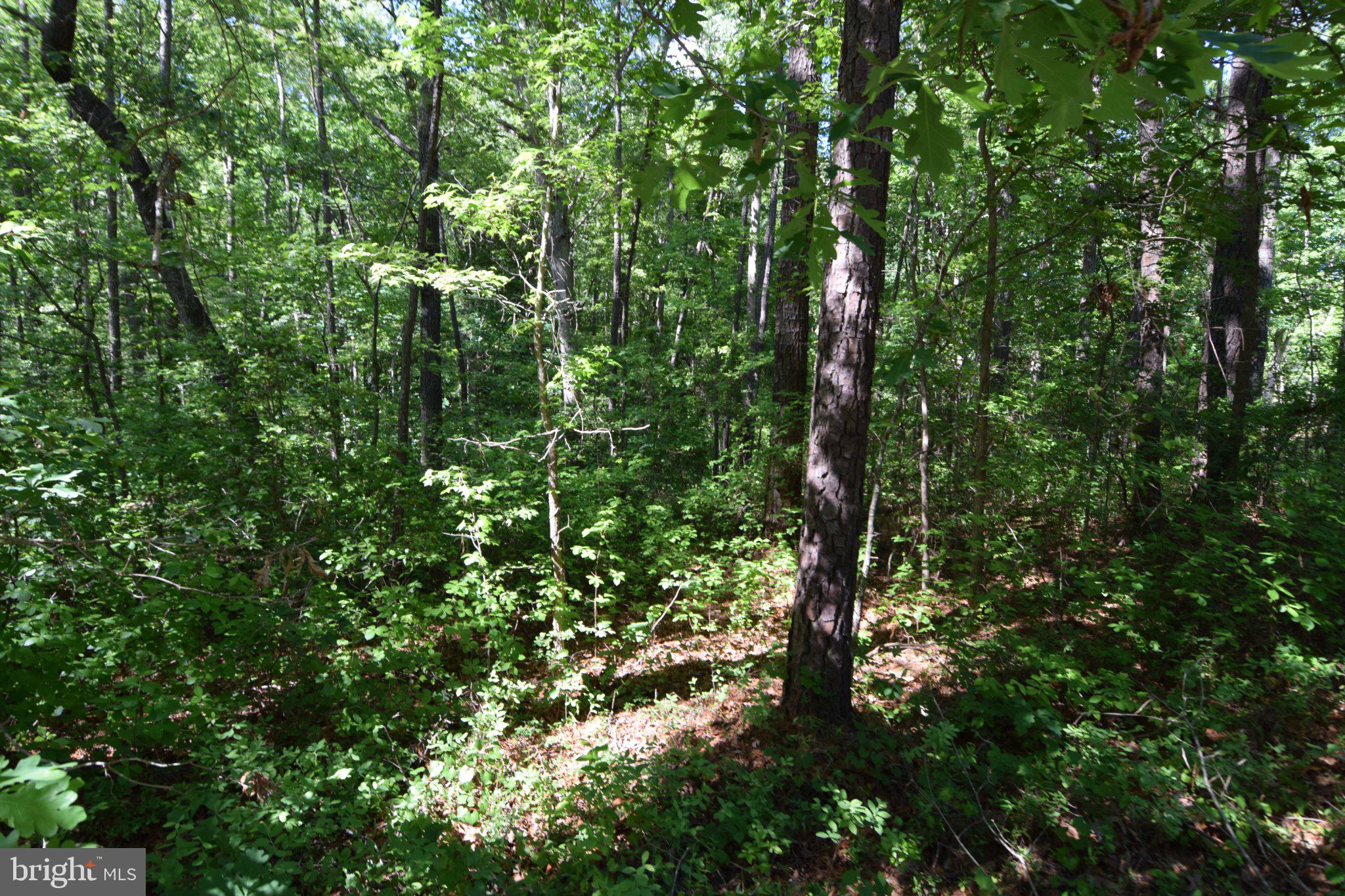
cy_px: 448
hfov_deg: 90.0
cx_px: 672
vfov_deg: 67.4
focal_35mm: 18
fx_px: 672
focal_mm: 12
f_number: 7.1
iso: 400
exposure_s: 1/200
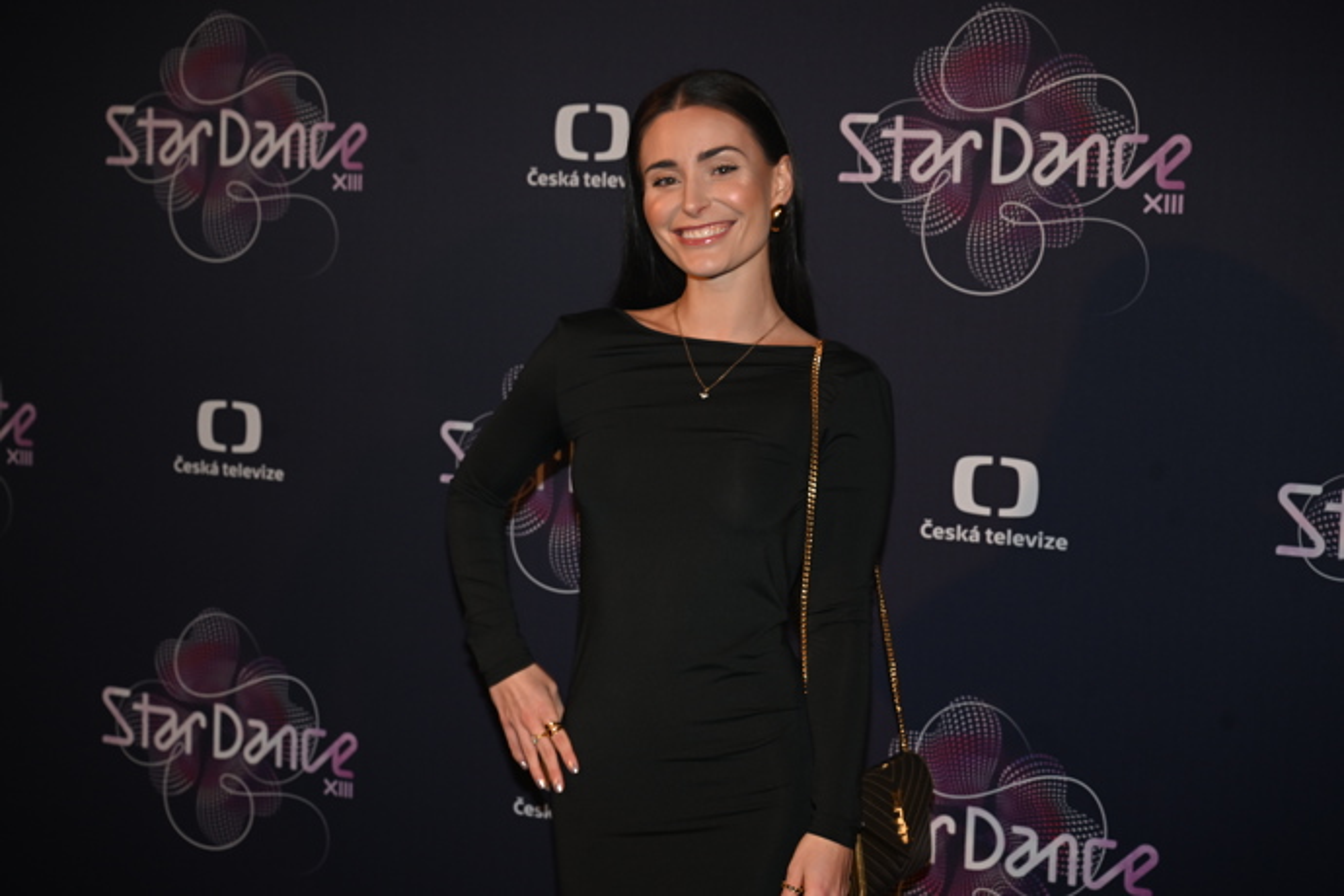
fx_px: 2464
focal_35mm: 66
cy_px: 448
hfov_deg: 30.5
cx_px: 672
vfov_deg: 20.6
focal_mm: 66
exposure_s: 1/125
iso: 800
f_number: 5.6
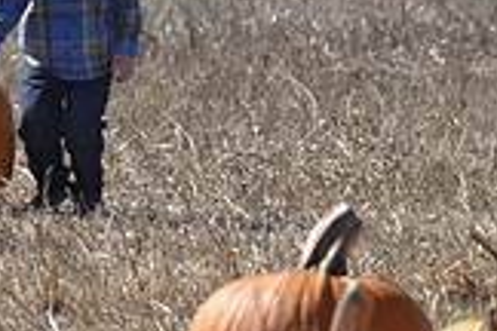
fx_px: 14423
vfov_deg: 1.3
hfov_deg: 2.0
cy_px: -92
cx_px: 83
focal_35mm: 1045
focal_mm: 195
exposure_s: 1/250
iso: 100
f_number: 7.1
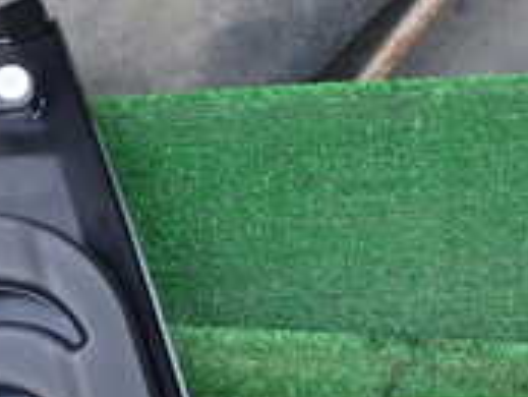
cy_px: 586
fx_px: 1587
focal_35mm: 104
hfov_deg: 18.9
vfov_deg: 13.5
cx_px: 232
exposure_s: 1/60
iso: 100
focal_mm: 5.4
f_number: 2.3
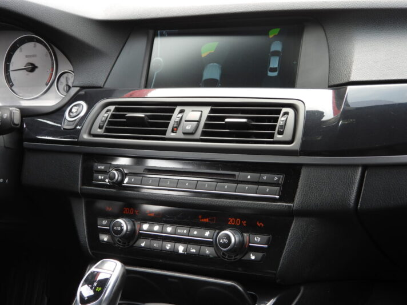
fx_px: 882
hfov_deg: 26.0
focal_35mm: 75
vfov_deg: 19.6
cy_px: 152
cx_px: 204
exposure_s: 1/60
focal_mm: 13.5
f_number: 3.5
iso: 125
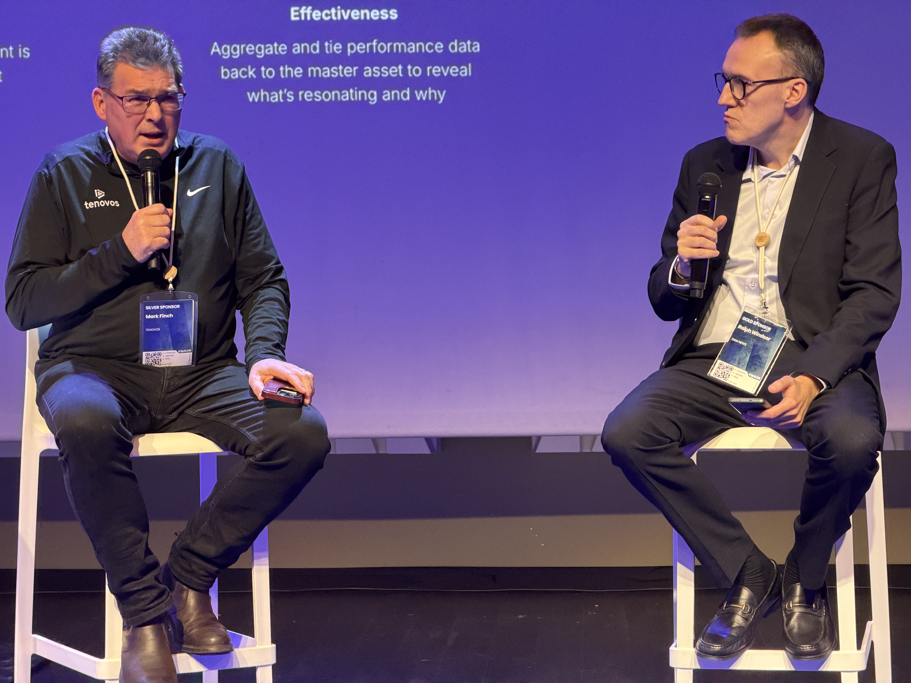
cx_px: 456
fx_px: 2632
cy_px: 342
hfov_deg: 19.6
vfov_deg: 14.8
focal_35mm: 100
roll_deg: +1.0
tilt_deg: -2.7
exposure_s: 1/51
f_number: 2.8
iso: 640
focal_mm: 16.89
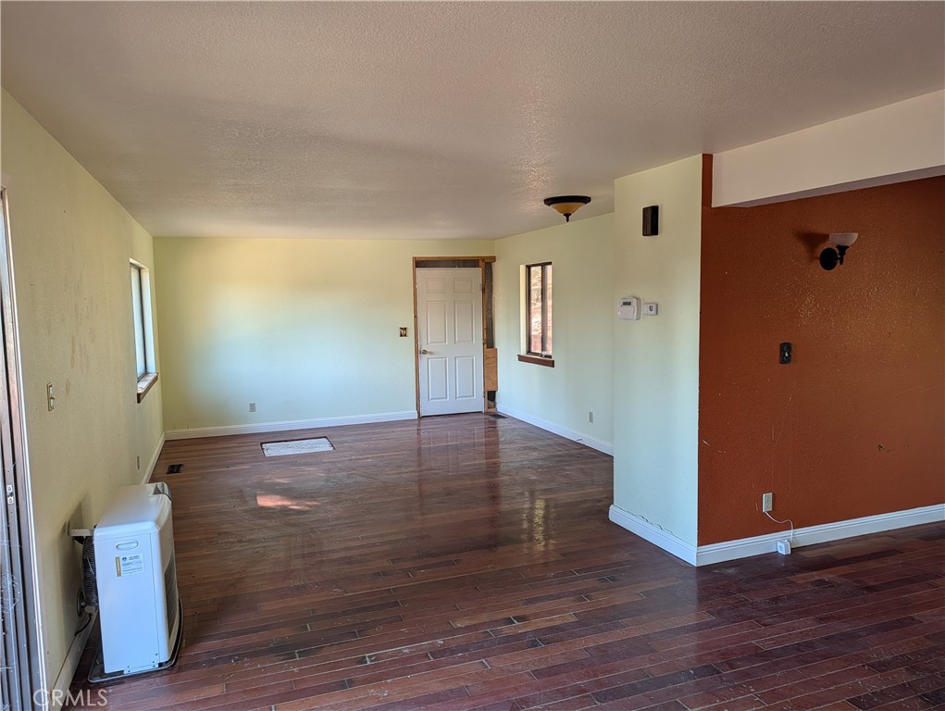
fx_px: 656
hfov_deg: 71.5
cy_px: 356
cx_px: 472
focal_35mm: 24
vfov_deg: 56.9
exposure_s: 1/92.2
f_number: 1.68
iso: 18
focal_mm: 6.9
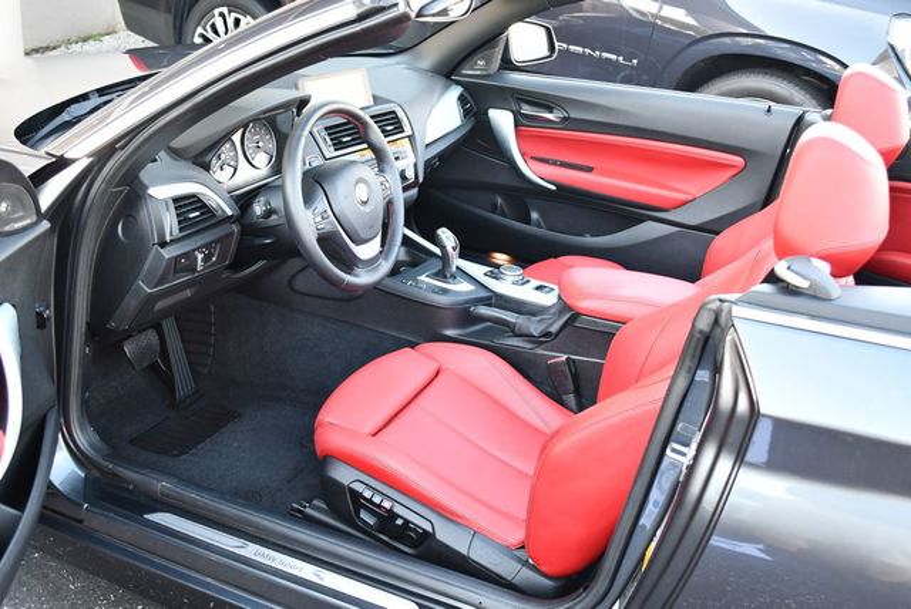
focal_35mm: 36
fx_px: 912
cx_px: 456
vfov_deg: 36.9
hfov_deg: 53.1
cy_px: 304
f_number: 3.5
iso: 800
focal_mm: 18
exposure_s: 1/125
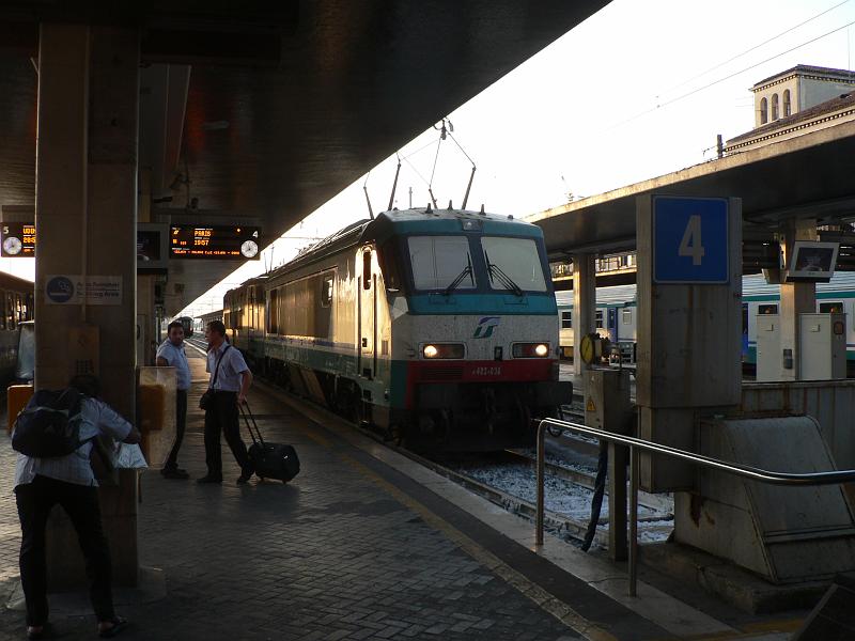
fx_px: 889
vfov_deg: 39.7
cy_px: 320
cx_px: 428
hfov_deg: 51.4
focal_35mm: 36
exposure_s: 1/100
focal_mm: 6
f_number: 2.8
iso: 80
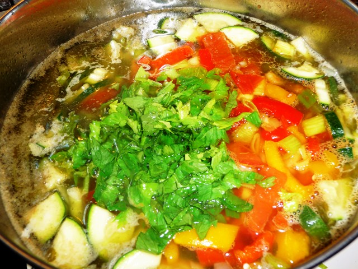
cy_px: 134
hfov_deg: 54.0
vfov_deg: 41.8
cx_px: 179
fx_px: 352
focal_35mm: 34
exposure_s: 1/30
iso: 100
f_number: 3.6
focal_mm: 5.6
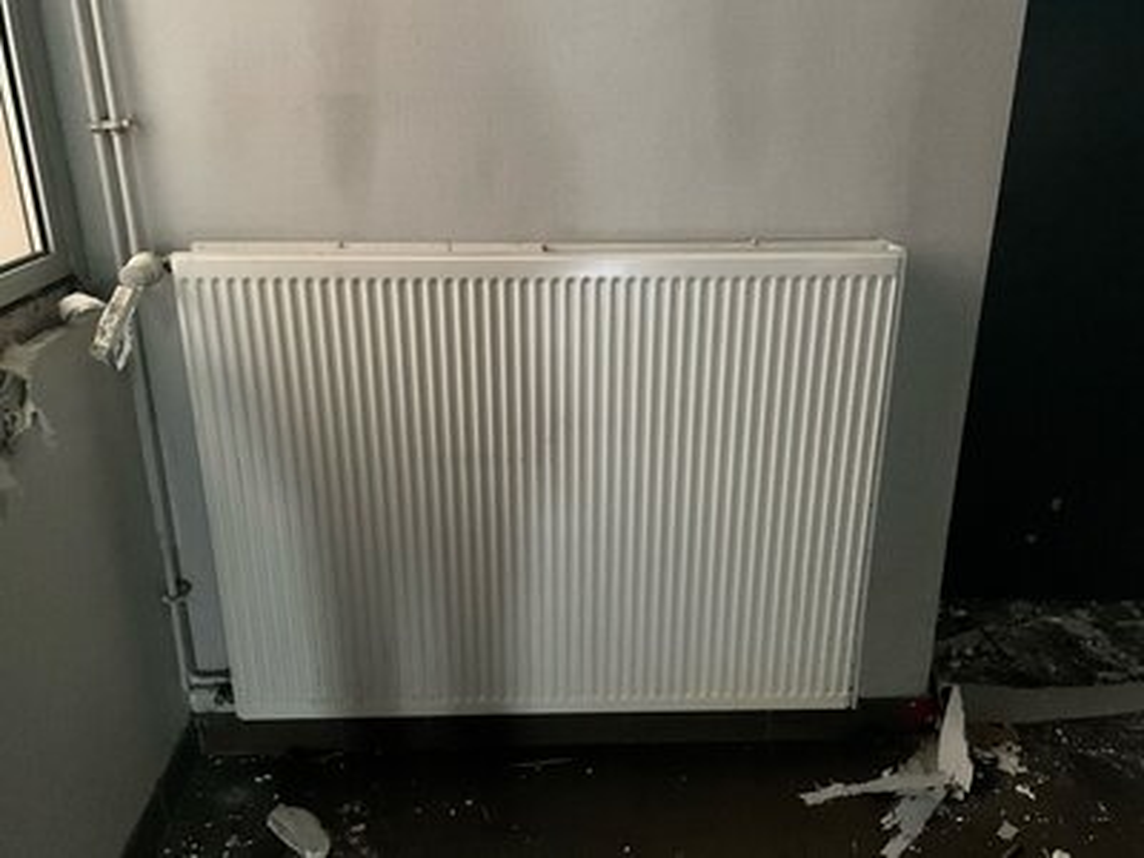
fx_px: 958
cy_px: 429
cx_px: 572
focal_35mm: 29
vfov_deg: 48.2
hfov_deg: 61.7
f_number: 1.8
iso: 640
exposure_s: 1/24
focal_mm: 3
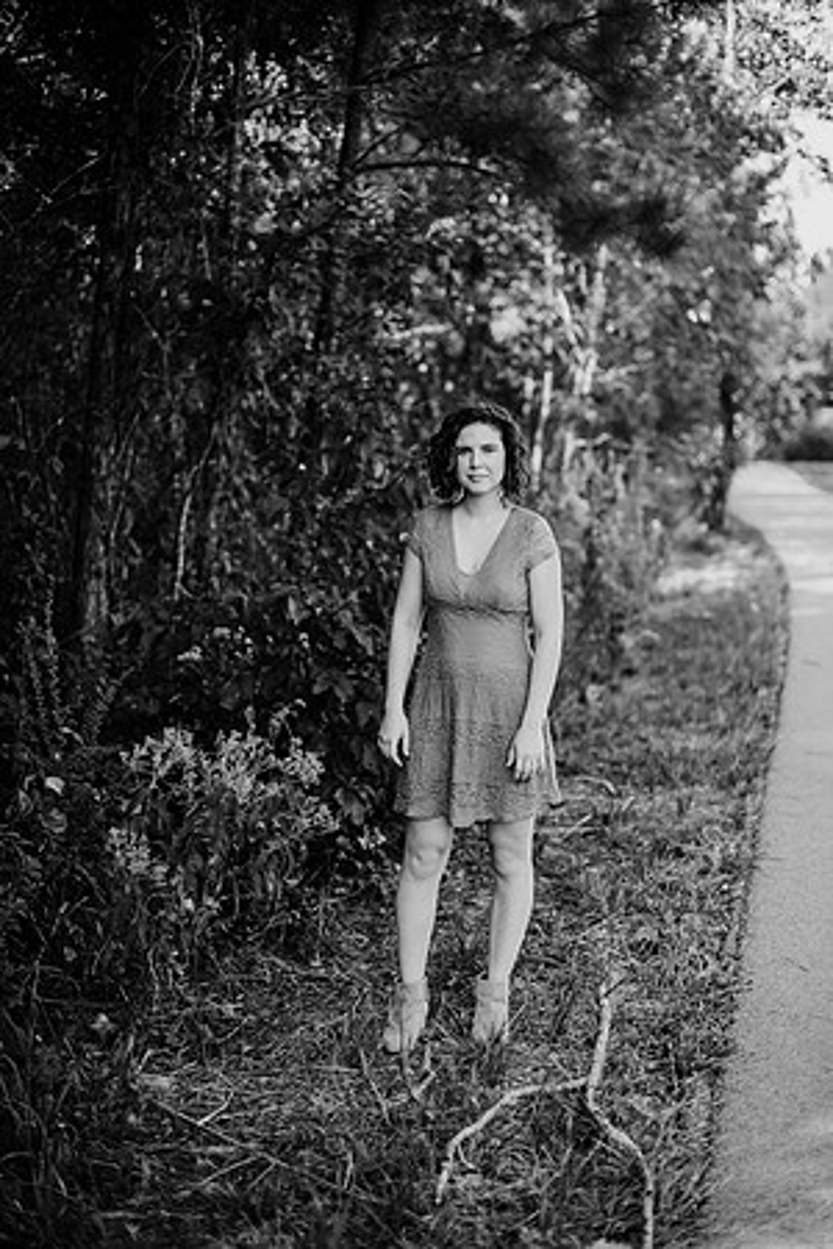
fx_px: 1735
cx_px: 416
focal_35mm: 50
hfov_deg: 27.0
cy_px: 624
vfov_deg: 39.6
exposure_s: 1/800
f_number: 2
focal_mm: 50
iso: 200
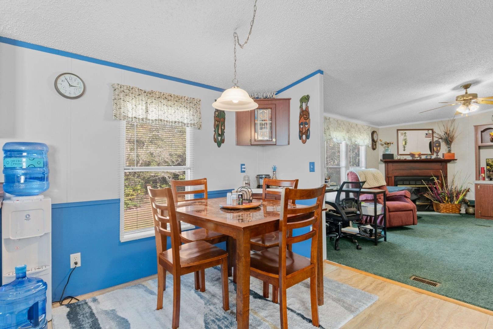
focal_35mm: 19
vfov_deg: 64.6
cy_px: 164
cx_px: 246
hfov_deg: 86.9
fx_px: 260
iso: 100
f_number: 4.8
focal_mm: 13
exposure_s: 1/2
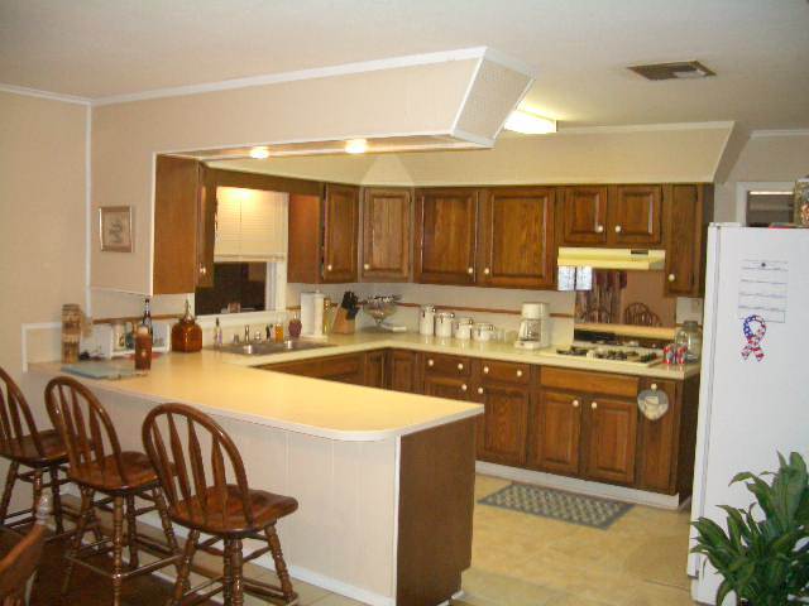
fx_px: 818
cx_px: 404
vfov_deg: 40.7
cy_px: 303
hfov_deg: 52.6
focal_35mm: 35
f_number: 2.6
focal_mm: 5.8
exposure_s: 1/60
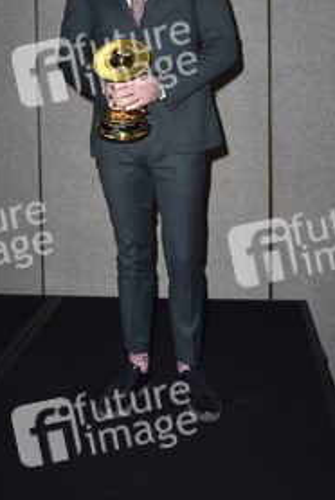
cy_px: 155
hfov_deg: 29.3
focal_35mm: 46
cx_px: 158
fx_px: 640
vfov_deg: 42.0
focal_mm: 32
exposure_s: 1/250
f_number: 6.3
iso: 500
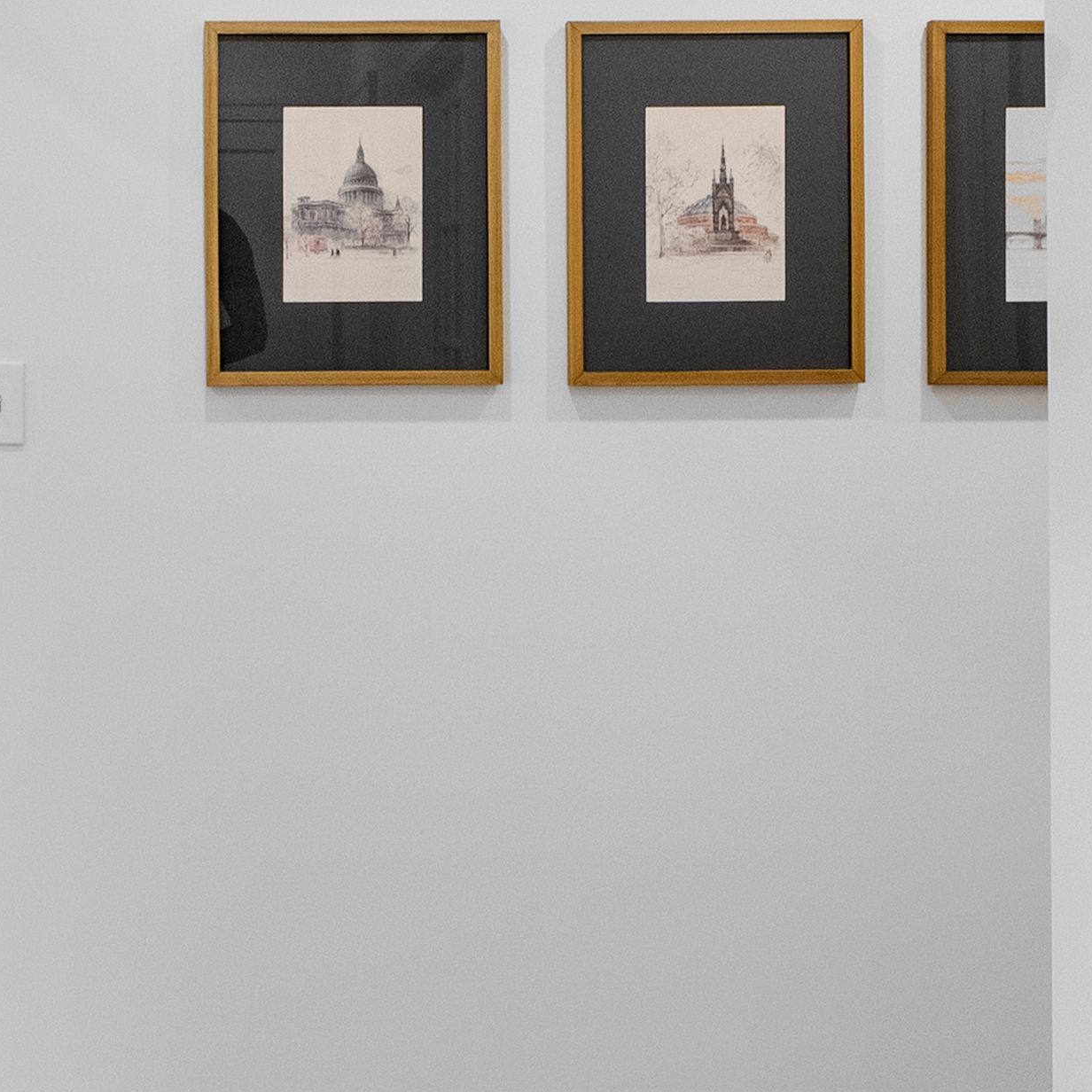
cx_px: 181
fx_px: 2070
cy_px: 483
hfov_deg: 28.8
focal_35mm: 58
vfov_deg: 29.5
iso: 1250
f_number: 6.3
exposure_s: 1/20
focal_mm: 12
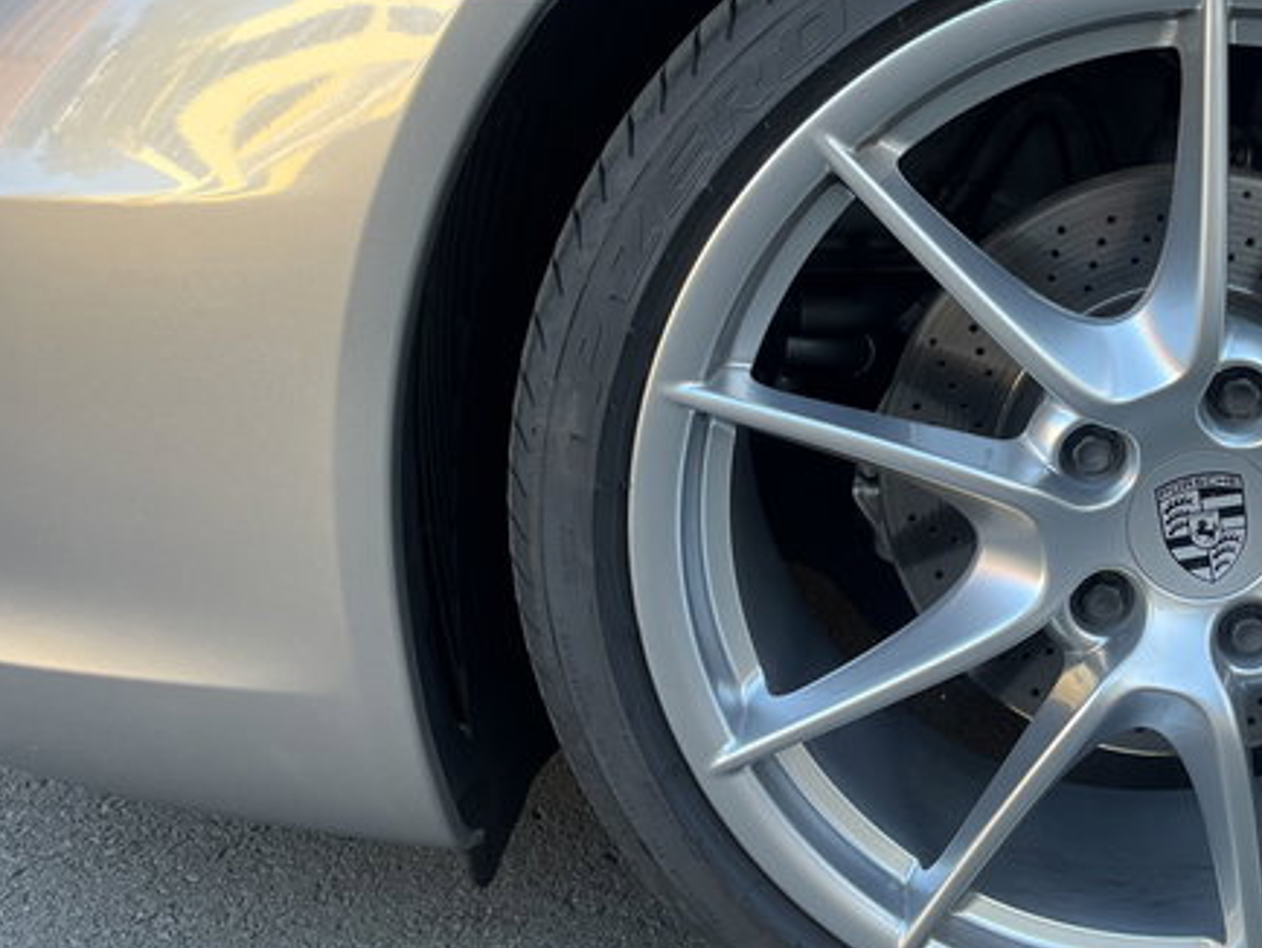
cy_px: 334
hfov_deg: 38.9
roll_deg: -1.2
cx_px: 1085
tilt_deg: -14.5
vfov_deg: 31.4
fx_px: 1678
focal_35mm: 46
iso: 50
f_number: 1.6
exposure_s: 1/100
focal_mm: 5.1
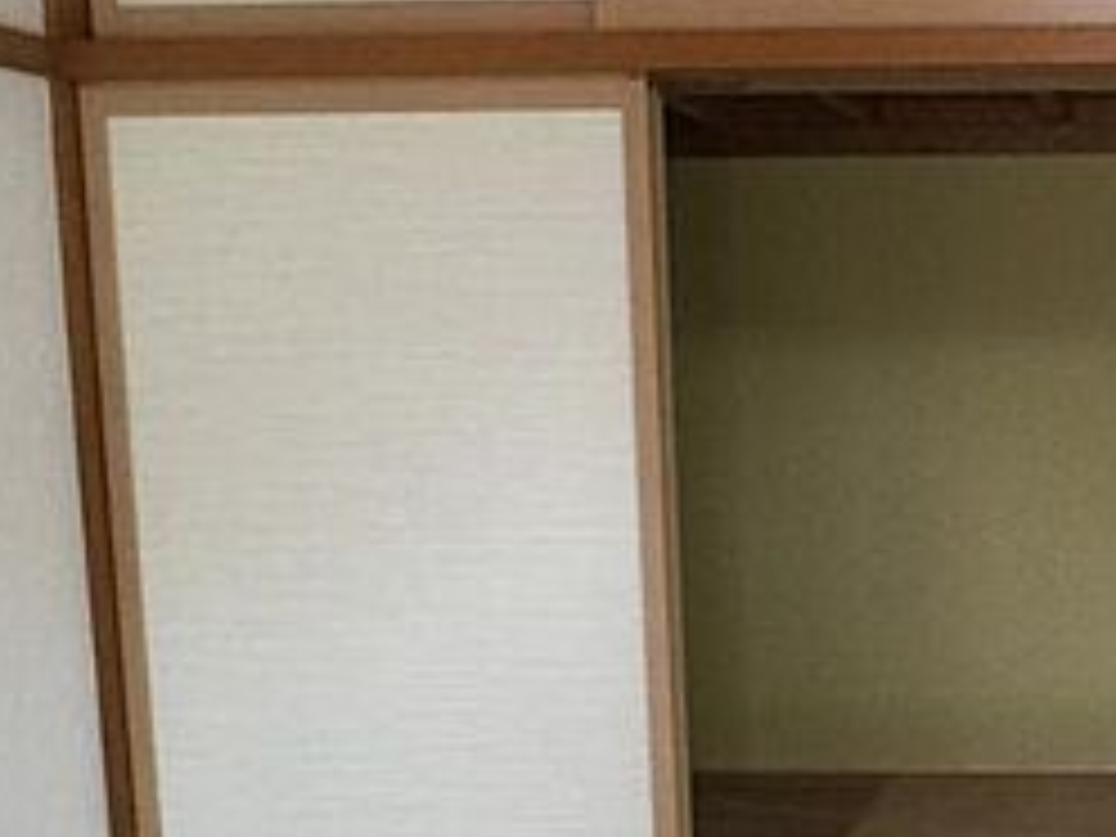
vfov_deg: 18.4
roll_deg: +0.2
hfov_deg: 23.1
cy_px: 549
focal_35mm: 80
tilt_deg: -5.6
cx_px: 1197
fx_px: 2579
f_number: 2.4
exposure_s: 1/30
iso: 40
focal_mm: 3.3
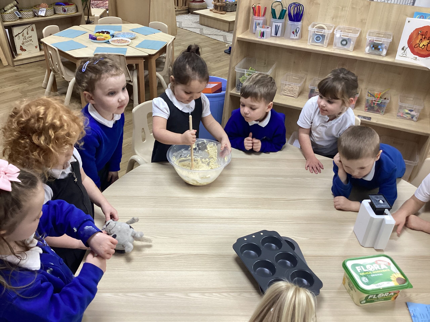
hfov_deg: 58.4
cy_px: 161
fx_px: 385
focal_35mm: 31
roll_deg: -4.1
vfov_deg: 45.4
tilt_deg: -32.7
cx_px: 215
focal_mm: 3.3
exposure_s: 1/50
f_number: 2.4
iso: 160
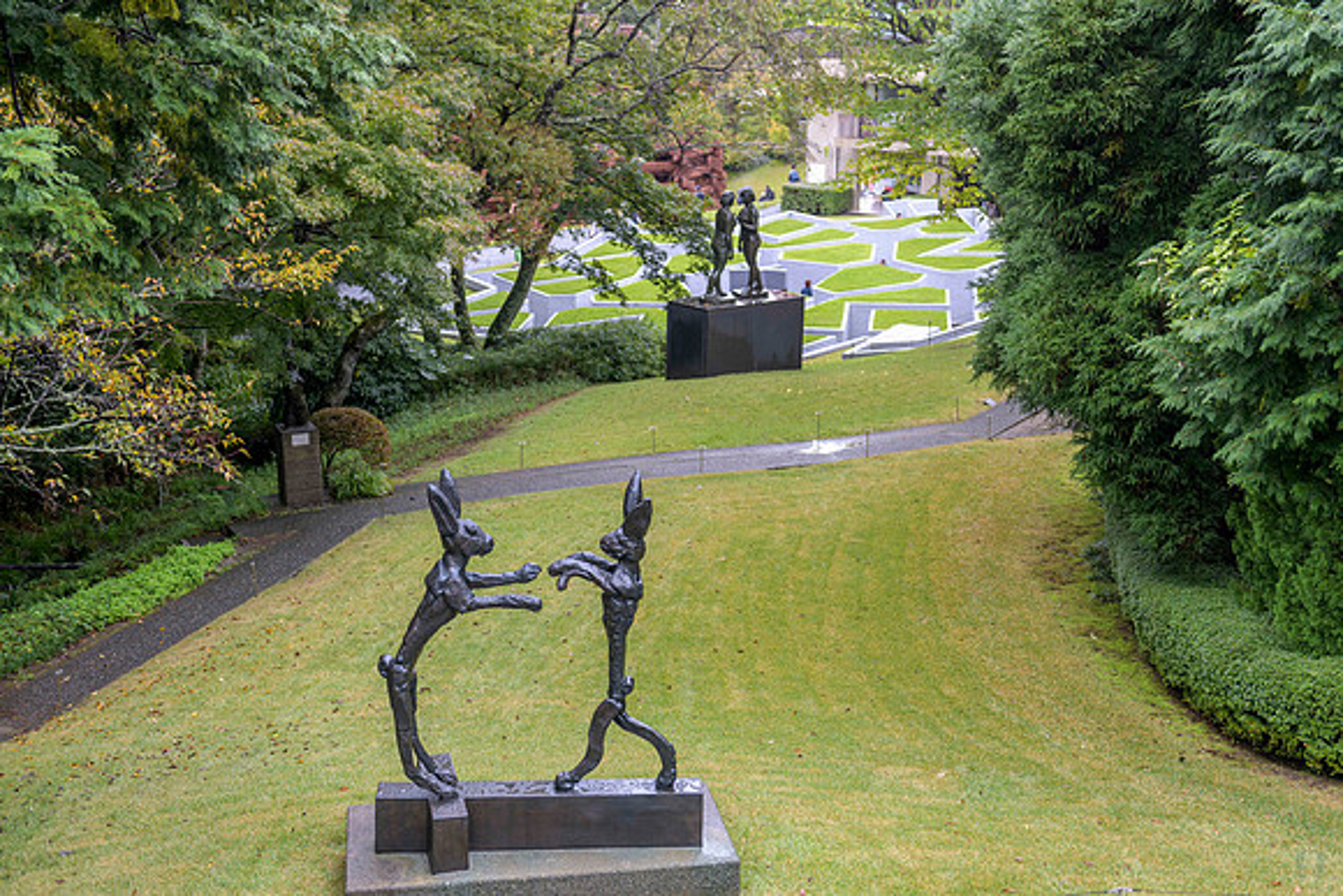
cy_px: 448
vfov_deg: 31.9
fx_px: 1567
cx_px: 672
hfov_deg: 46.4
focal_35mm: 42
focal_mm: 42
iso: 110
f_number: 4
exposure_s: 1/100
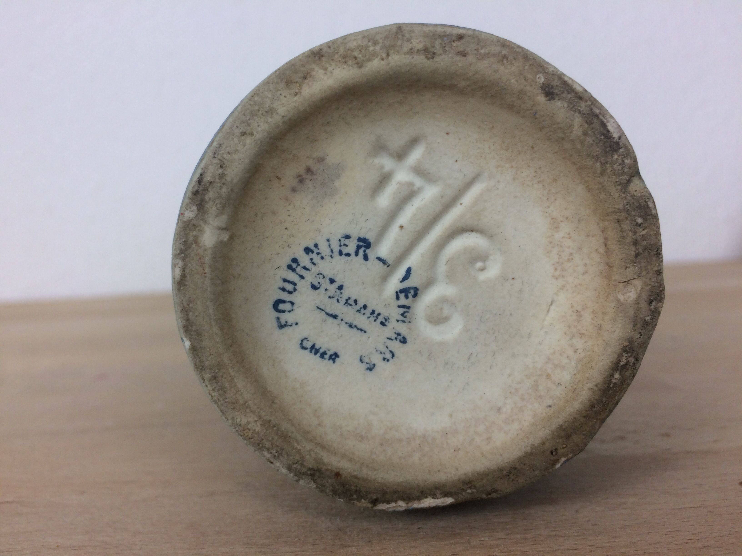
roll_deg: +2.5
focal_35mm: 29
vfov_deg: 48.2
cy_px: 278
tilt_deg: -3.0
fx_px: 622
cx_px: 371
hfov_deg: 61.7
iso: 50
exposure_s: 1/100
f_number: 2.2
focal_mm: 4.15
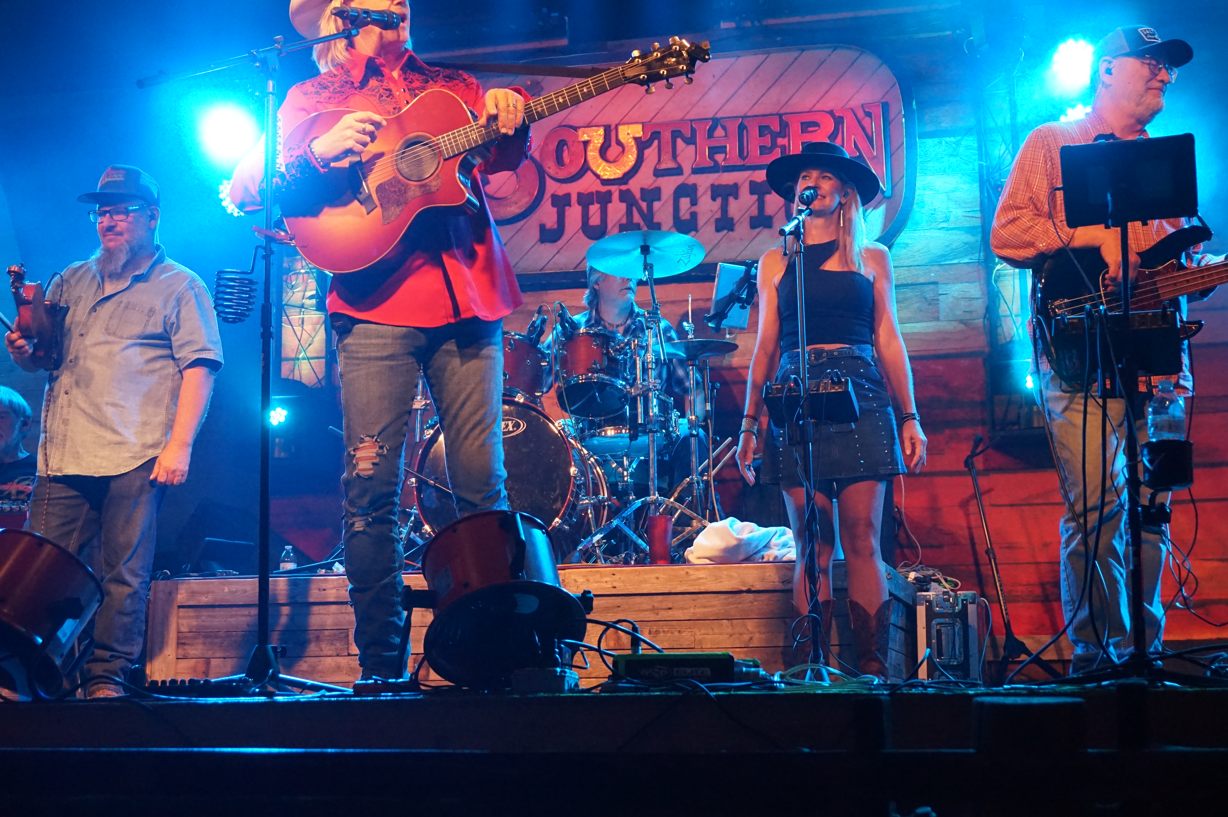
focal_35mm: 56
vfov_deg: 24.4
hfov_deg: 36.0
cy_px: 408
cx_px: 614
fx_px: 1892
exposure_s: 1/60
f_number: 5.6
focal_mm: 37
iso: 3200
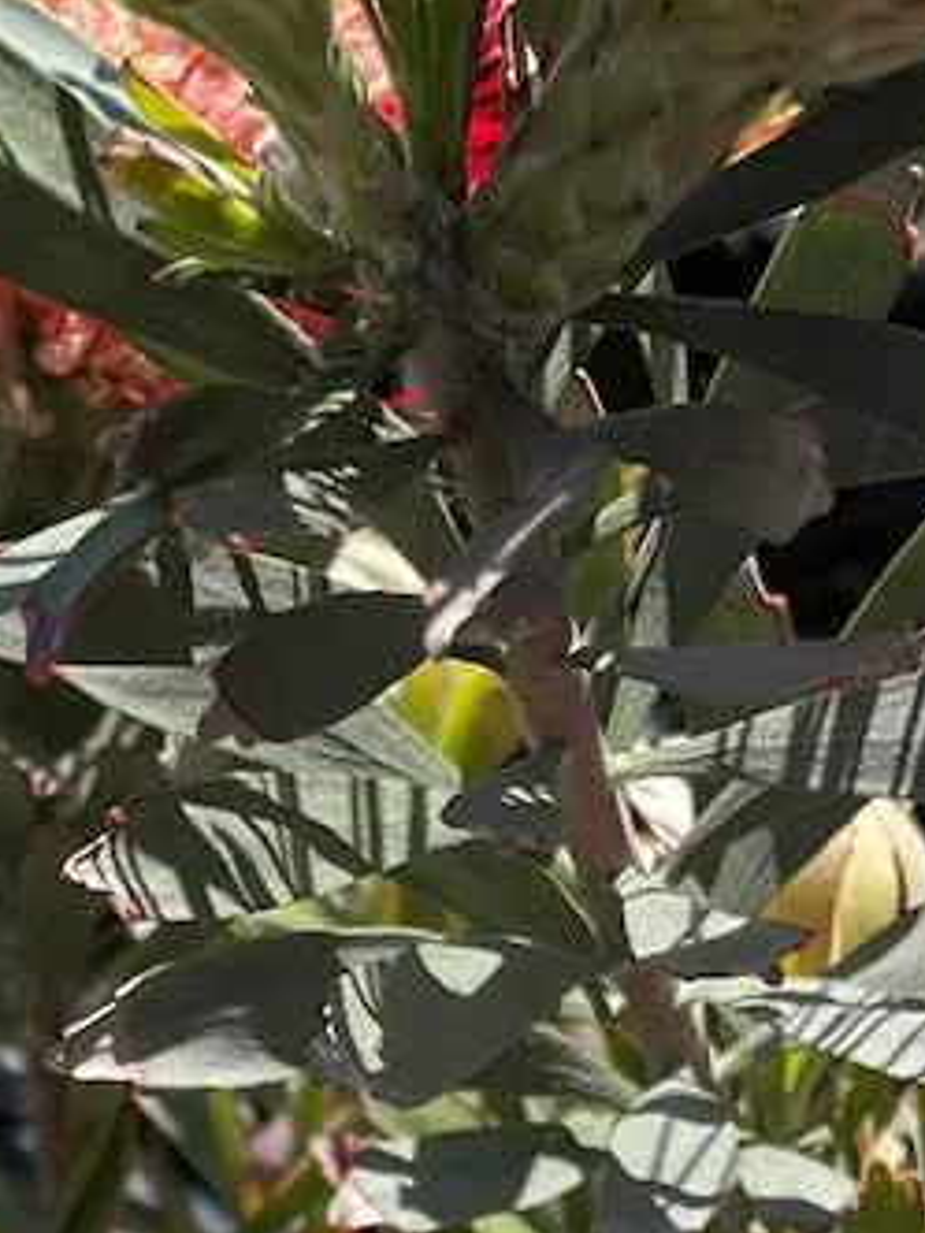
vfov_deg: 17.9
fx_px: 3812
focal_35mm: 107
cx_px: 442
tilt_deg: -37.9
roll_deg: +5.1
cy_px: 1222
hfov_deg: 13.8
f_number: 1.6
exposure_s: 1/1195
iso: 32
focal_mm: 4.2
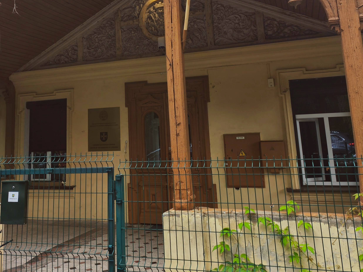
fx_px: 399
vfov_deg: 36.5
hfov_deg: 48.6
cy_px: 56
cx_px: 140
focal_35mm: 38
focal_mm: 6.14
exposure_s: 1/99.9
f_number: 1.65
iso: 80
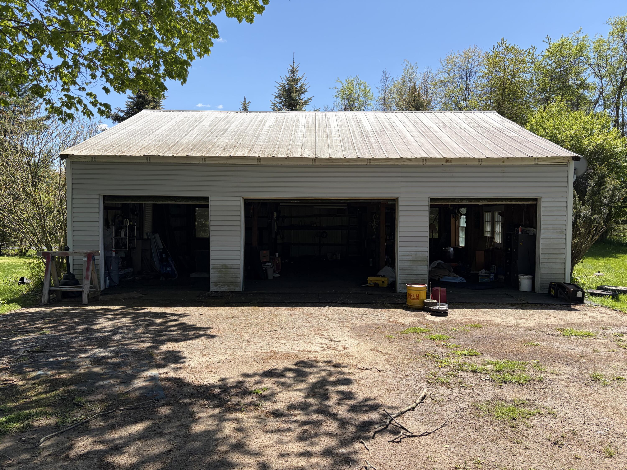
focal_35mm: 26
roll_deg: +0.0
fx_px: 471
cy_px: 235
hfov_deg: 67.3
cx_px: 314
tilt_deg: -0.3
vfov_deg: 53.1
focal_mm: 5.96
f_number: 1.6
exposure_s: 1/2141
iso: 50
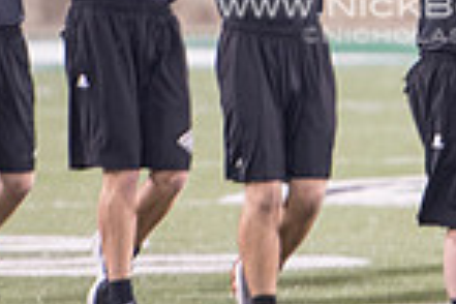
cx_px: 431
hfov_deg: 2.6
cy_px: -104
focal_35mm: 787
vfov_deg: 1.7
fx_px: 9968
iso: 1000
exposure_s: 1/320
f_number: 2.8
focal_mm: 200
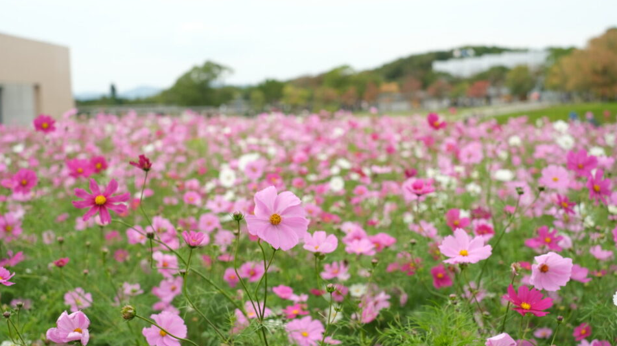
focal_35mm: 56
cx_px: 307
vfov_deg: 21.4
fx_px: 916
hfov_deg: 37.2
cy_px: 193
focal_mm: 35
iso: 200
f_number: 4
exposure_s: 1/500
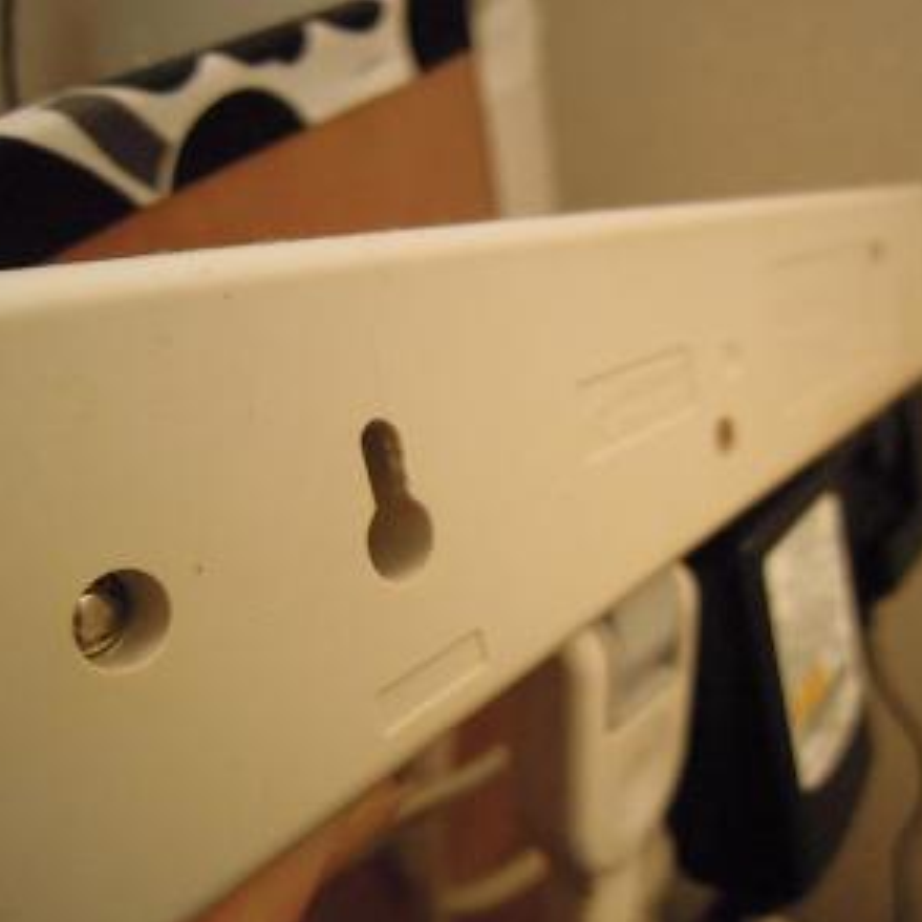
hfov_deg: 55.0
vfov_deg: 55.6
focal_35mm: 29
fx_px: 874
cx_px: 576
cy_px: 469
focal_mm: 4.3
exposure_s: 1/2000
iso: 1600
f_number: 2
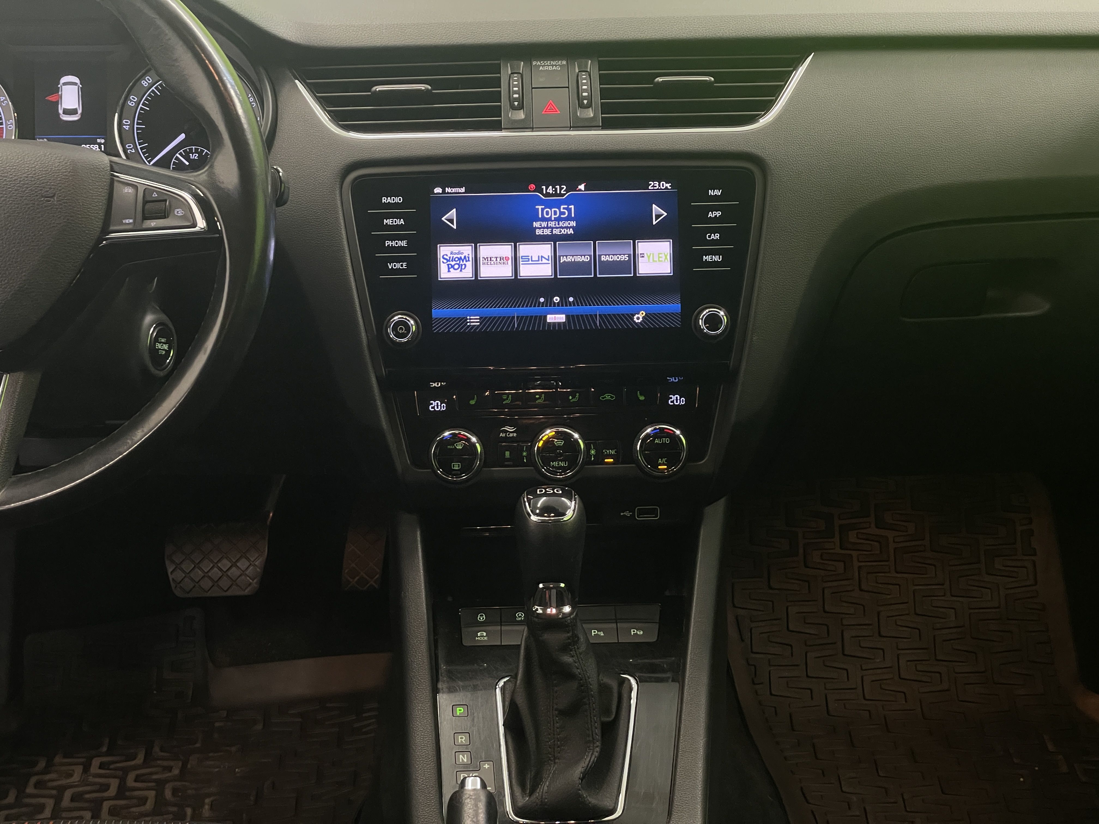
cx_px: 550
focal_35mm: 52
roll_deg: +0.5
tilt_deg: -21.7
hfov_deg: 36.8
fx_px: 1651
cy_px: 412
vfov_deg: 28.0
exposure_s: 1/50
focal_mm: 6
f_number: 2
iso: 250
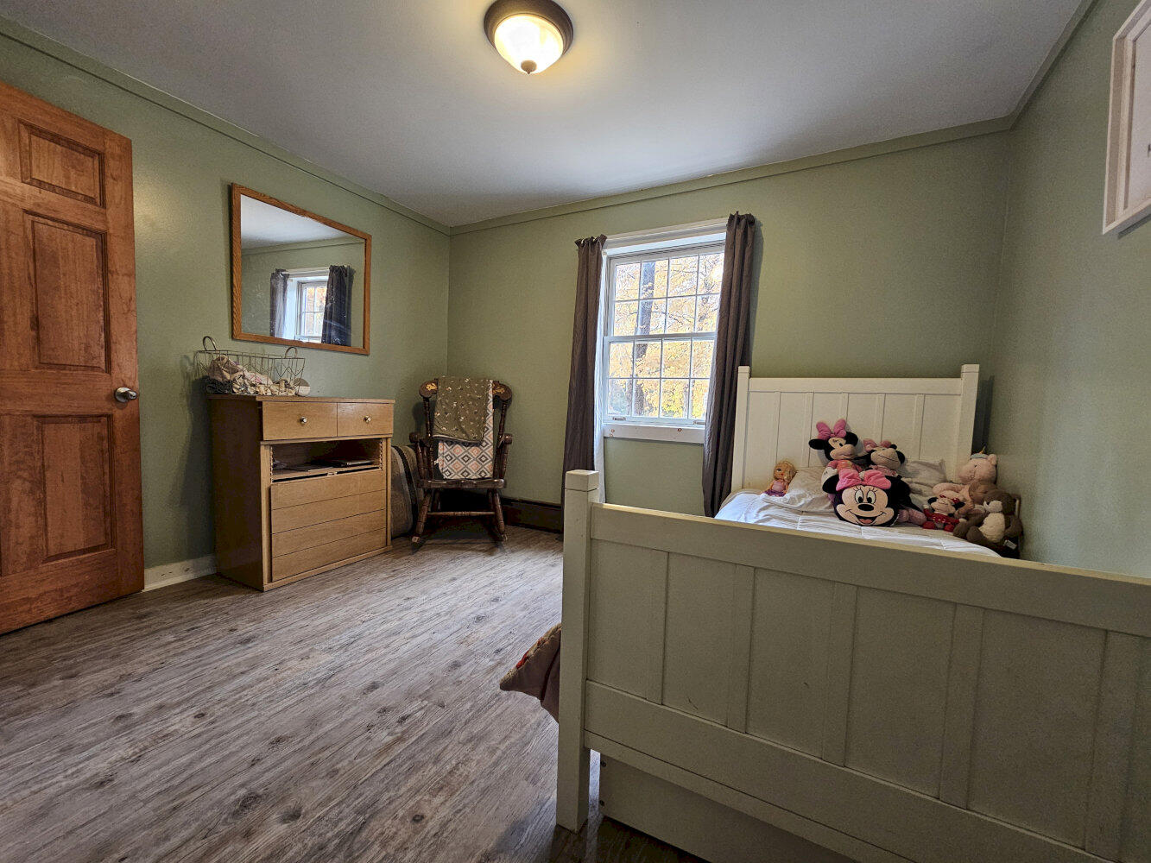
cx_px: 576
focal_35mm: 13
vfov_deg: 89.9
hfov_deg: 106.2
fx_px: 432
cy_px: 432
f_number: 2.2
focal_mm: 2.2
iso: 200
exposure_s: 1/60
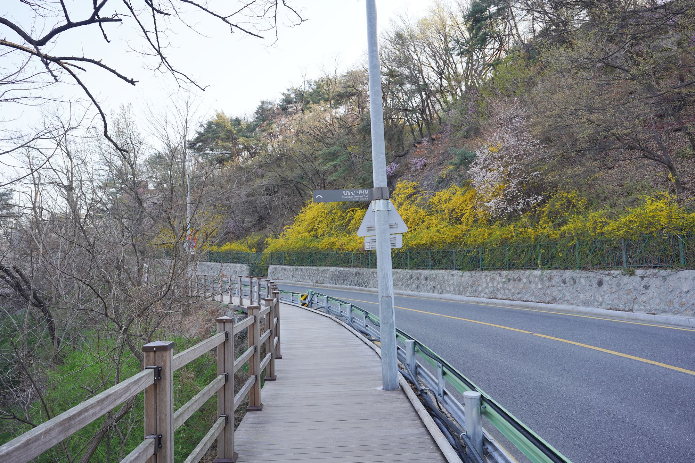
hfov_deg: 73.7
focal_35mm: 24
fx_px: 463
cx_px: 348
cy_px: 232
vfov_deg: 53.1
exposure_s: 1/100
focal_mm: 24
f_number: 5.6
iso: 100
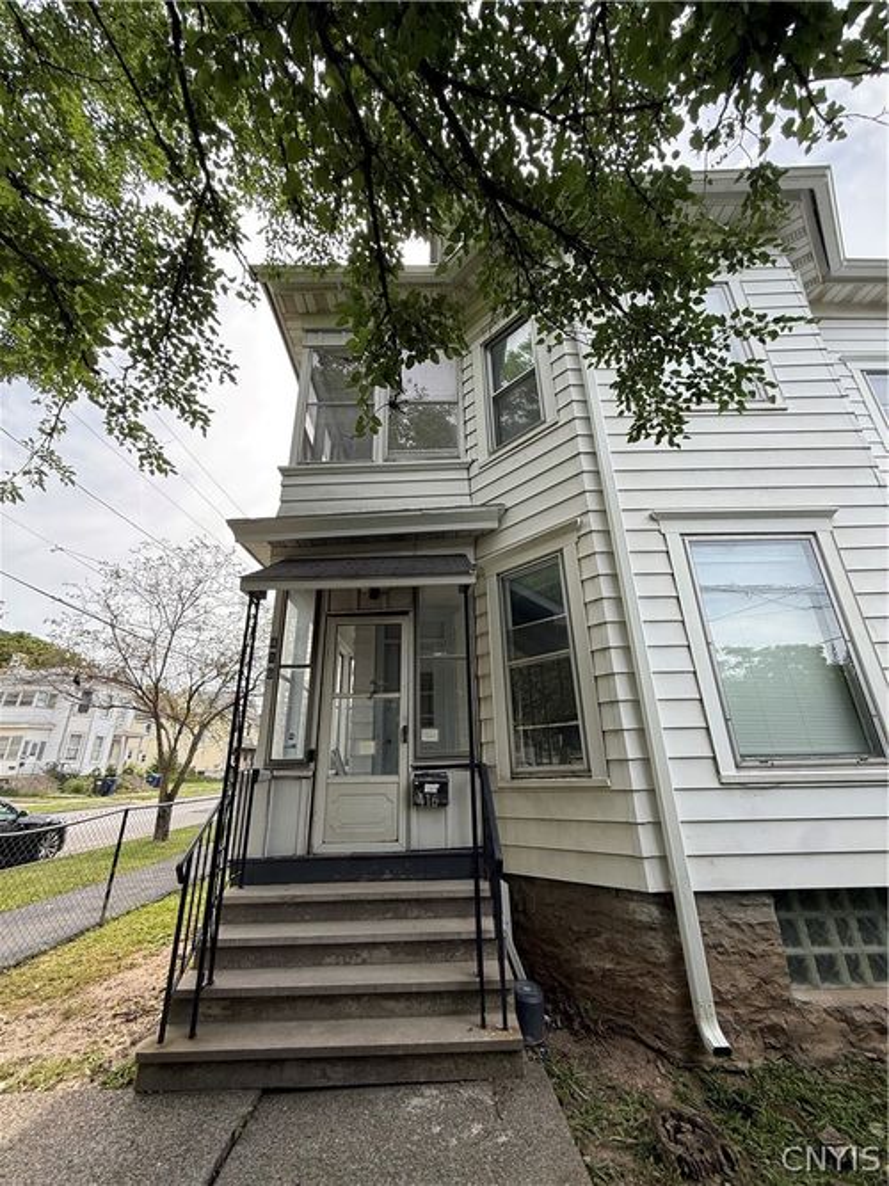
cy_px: 593
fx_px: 480
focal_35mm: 14
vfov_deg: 102.1
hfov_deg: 85.7
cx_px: 444
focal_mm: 2.22
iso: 64
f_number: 2.2
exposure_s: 1/374
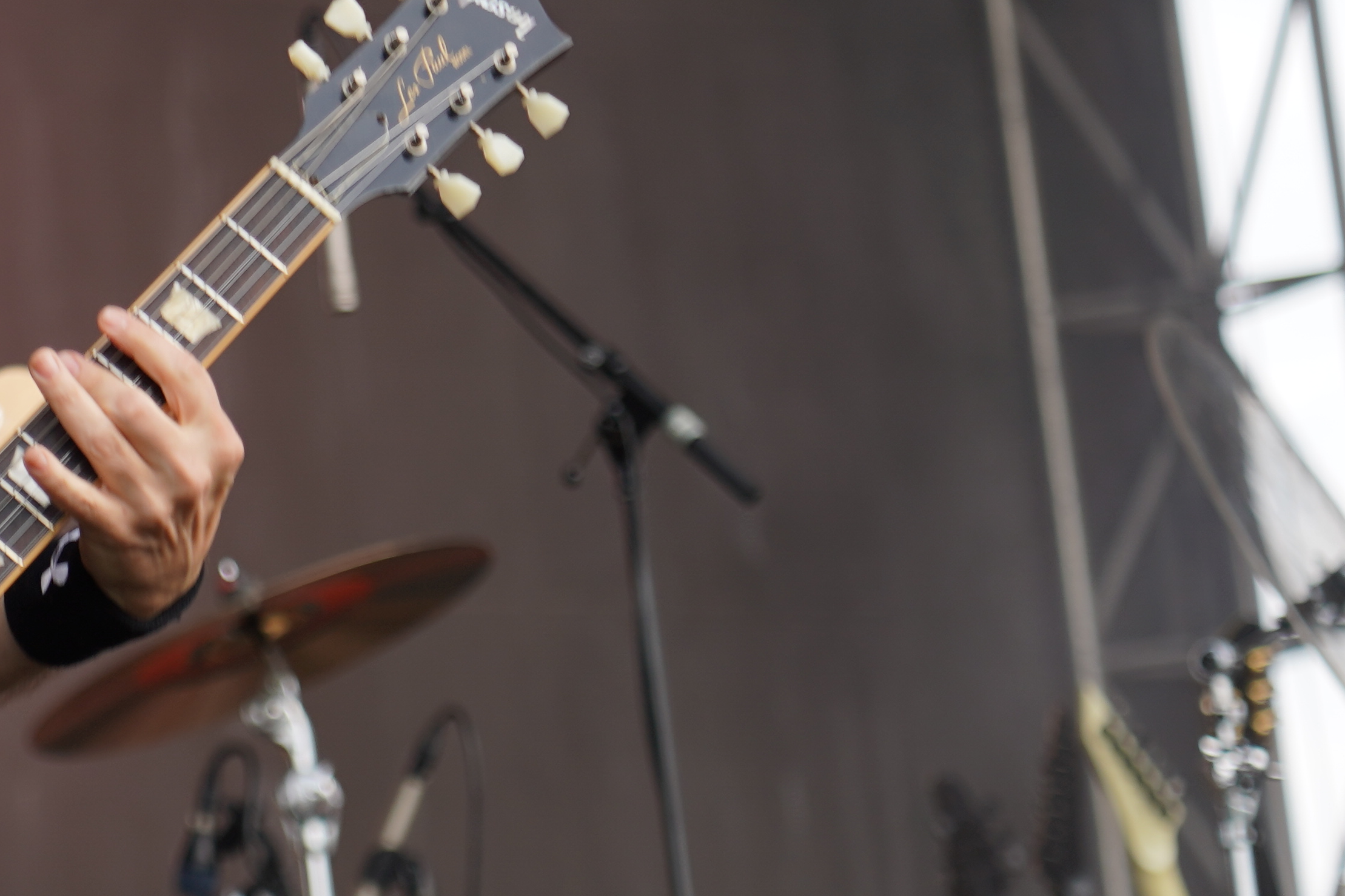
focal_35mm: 284
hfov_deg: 7.2
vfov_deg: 4.8
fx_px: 10610
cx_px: -355
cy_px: 333
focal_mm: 105
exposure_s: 1/125
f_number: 4
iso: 100
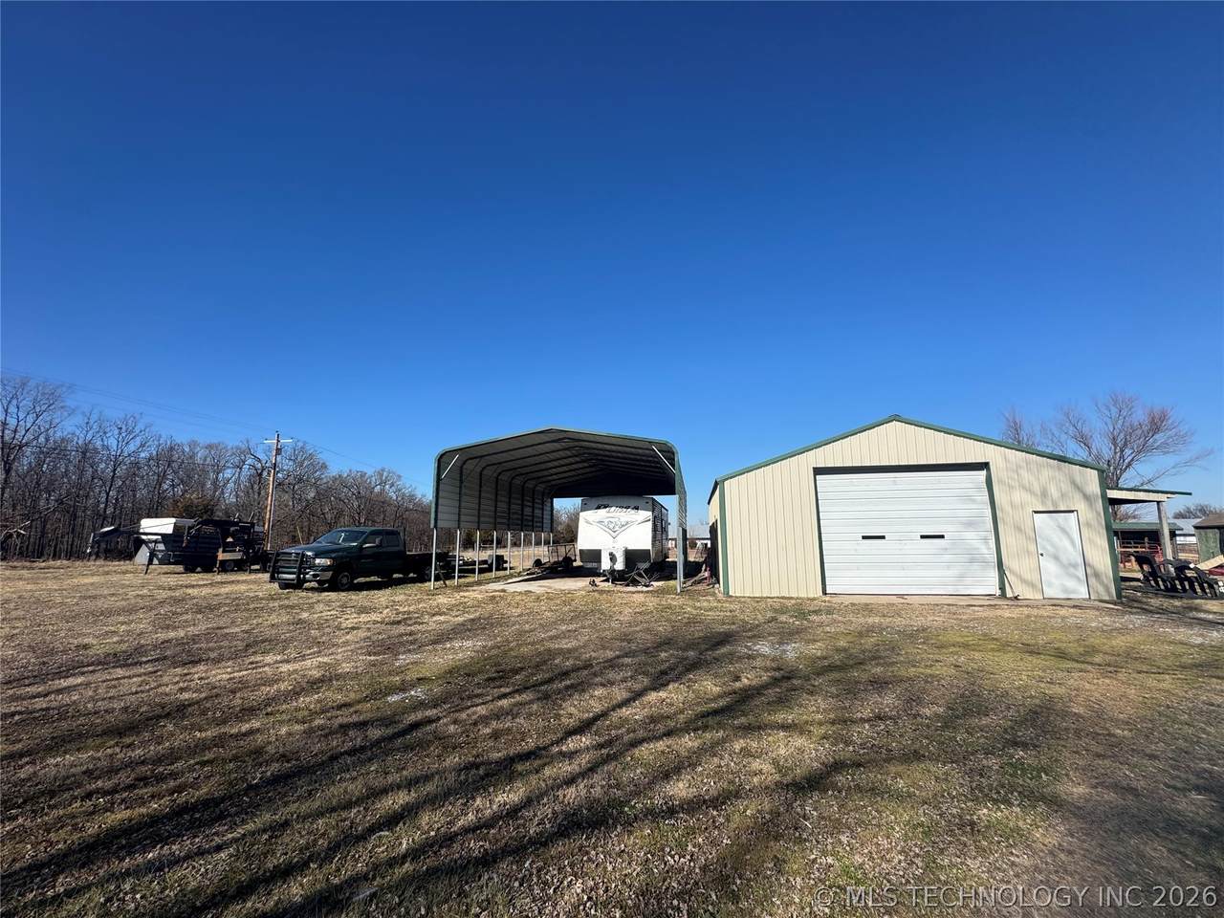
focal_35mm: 14
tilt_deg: +7.5
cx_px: 612
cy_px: 459
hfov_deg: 102.1
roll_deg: +0.3
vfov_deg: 85.7
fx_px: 495
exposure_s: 1/2415
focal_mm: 2.22
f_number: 2.2
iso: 50
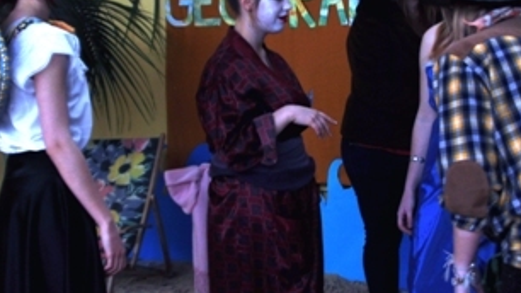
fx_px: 1134
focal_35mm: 82
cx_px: 279
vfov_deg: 14.7
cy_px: 91
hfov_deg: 25.9
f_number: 3.8
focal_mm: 25
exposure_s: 1/50
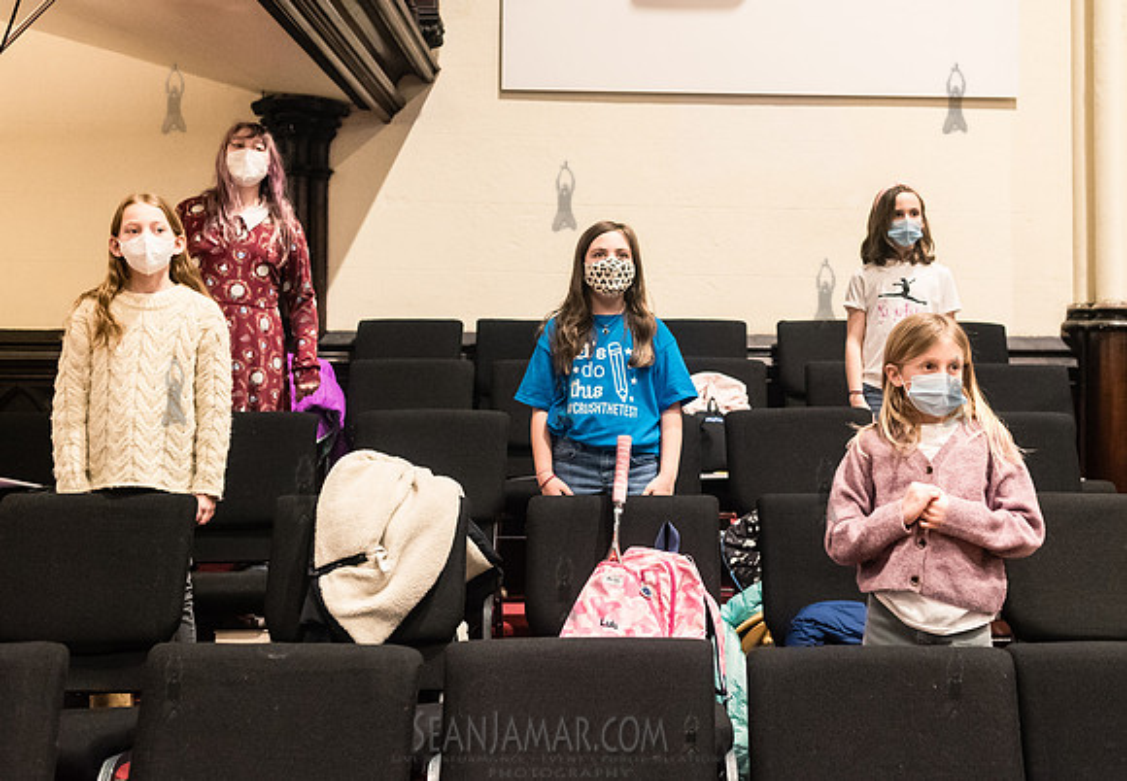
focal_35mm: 41
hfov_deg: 46.3
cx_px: 659
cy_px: 353
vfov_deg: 33.2
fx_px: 1311
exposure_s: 1/125
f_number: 3.5
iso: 4000
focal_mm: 35
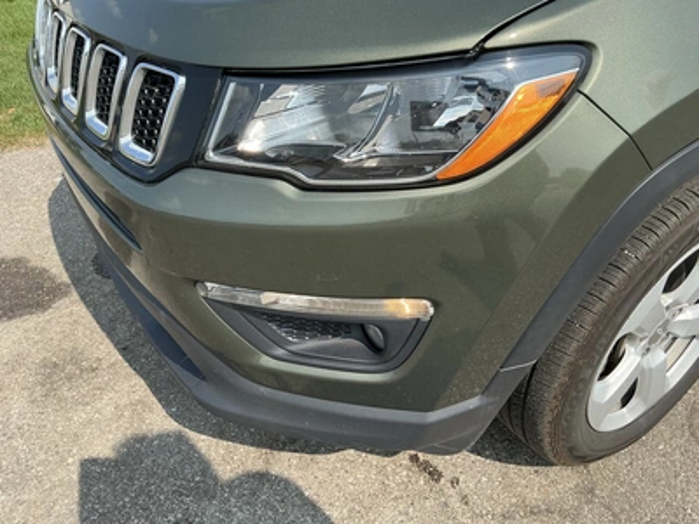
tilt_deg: -36.1
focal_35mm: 28
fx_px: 565
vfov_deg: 49.7
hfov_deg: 63.4
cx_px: 350
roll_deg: -1.2
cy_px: 262
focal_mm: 3
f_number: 1.8
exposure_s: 1/1015
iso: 25
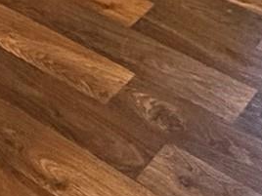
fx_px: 810
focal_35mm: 107
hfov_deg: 18.3
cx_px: 167
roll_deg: +0.2
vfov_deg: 10.0
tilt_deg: -8.0
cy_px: -407
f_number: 2.2
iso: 500
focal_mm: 2.22
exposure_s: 1/60
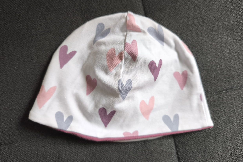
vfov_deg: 53.1
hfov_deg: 73.7
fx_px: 162
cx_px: 122
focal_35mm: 24
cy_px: 79
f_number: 1.6
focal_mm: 6.57
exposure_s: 1/50
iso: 640
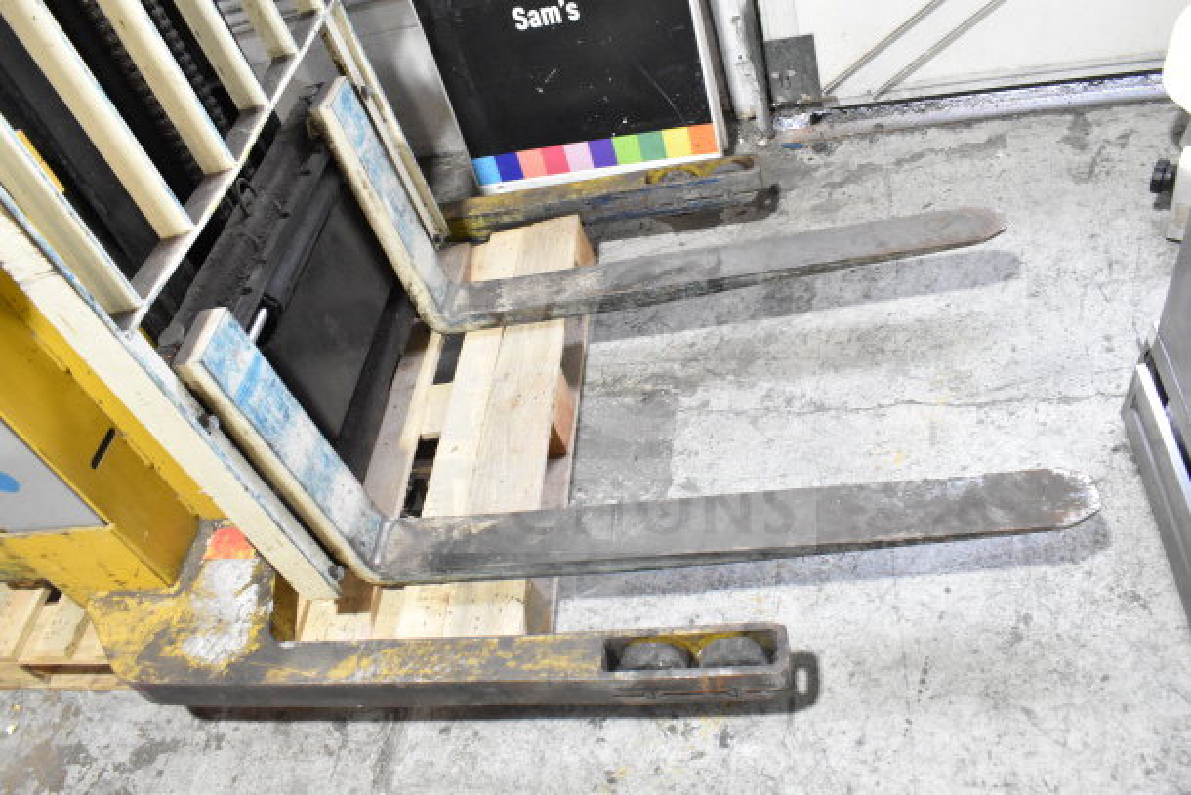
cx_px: 596
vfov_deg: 48.0
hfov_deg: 67.4
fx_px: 893
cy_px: 398
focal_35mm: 27
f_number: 7.1
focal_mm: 18
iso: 6400
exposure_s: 1/200
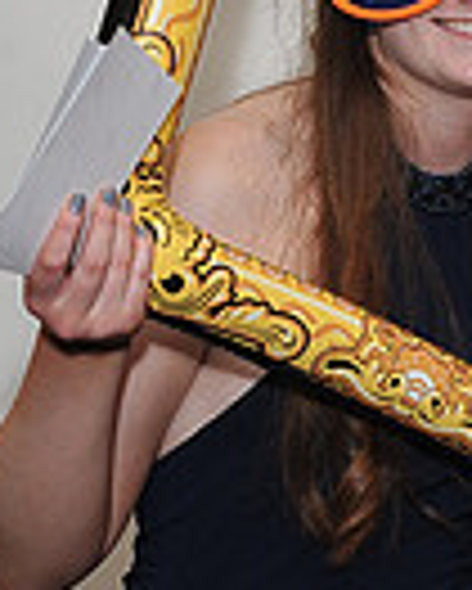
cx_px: 1137
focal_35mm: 174
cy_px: 198
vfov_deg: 11.1
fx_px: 3035
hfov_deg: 8.2
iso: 800
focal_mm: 42
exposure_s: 1/60
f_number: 6.3
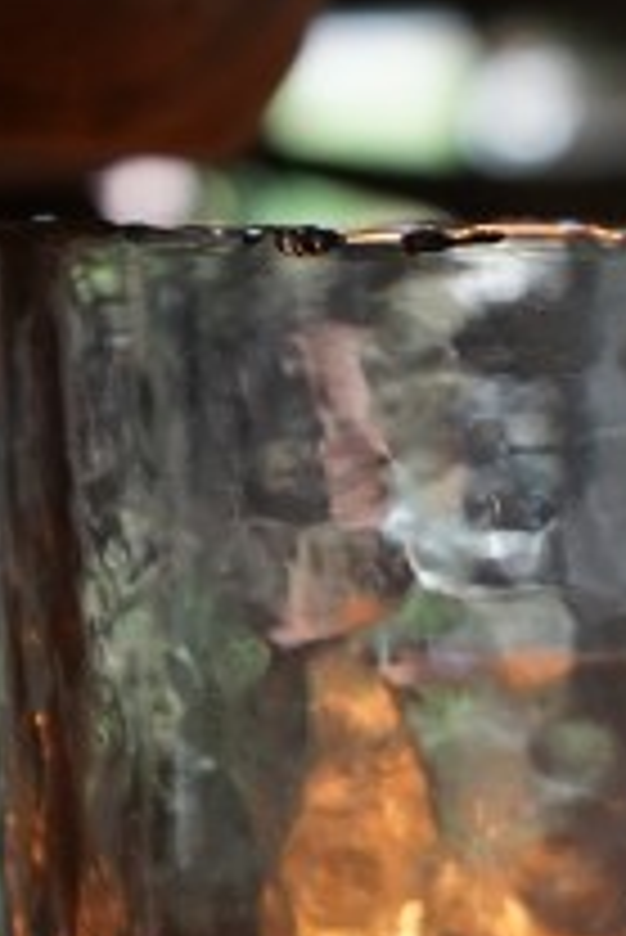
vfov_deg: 16.7
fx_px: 3072
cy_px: 1053
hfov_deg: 11.4
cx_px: 797
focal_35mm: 118
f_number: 4.5
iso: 1000
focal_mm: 41
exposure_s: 1/60
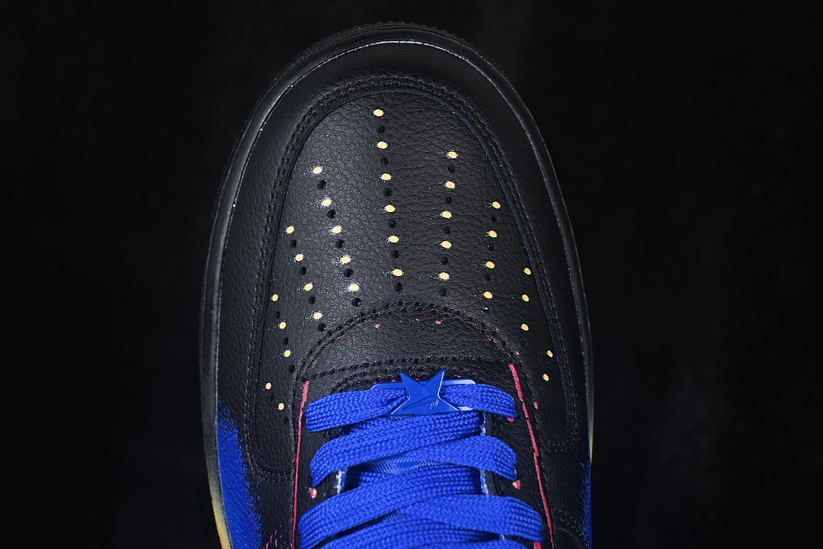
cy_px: 274
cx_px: 412
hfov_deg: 27.0
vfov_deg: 18.2
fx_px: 1714
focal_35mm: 75
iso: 160
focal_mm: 50
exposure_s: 1/60
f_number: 6.3
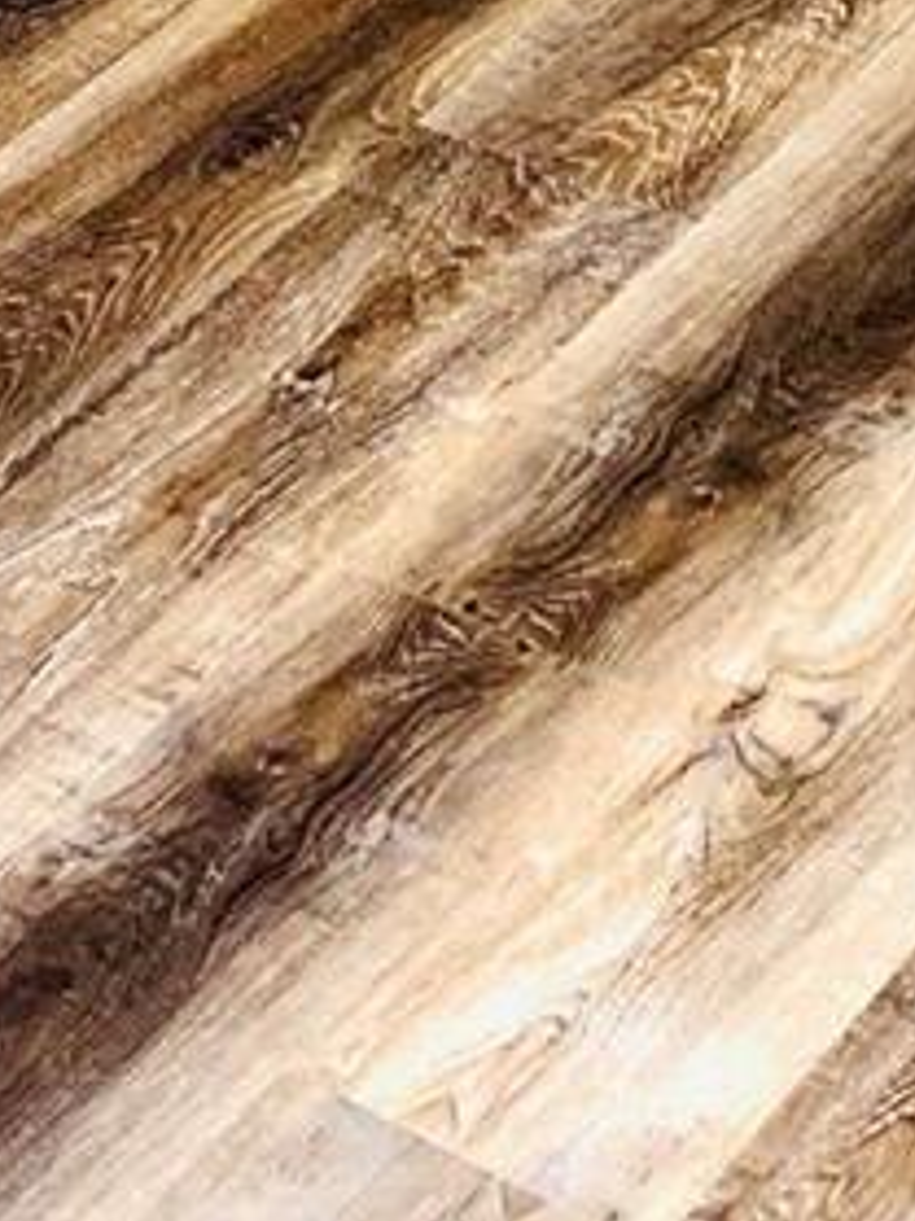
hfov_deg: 10.4
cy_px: -1295
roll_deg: +5.3
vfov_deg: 12.1
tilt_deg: -15.9
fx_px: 5044
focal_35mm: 143
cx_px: 442
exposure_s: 1/60
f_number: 1.8
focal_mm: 4.25
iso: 160
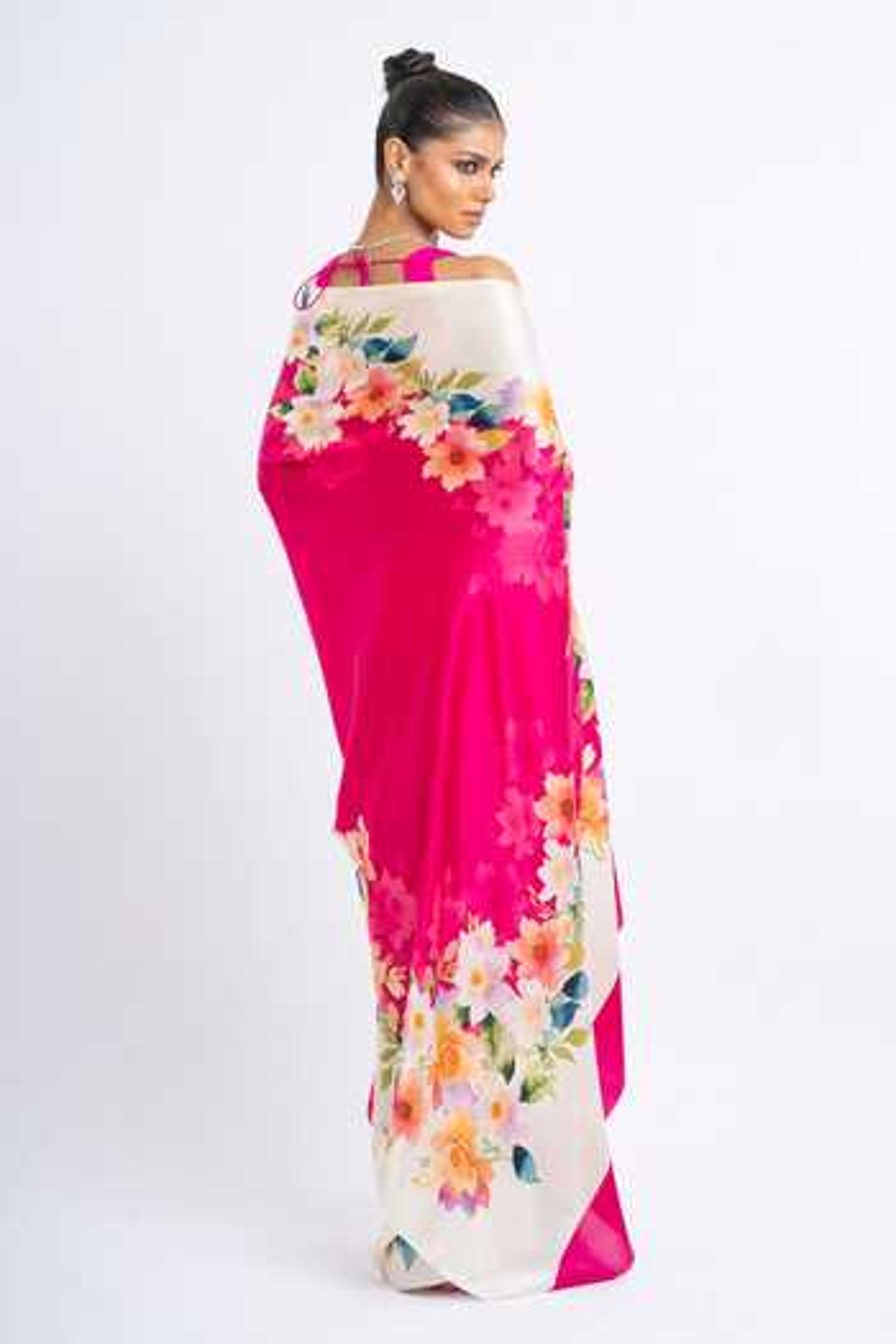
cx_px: 448
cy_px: 672
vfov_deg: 23.9
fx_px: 3173
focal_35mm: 85
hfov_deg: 16.1
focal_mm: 85
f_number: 13
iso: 200
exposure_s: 1/160
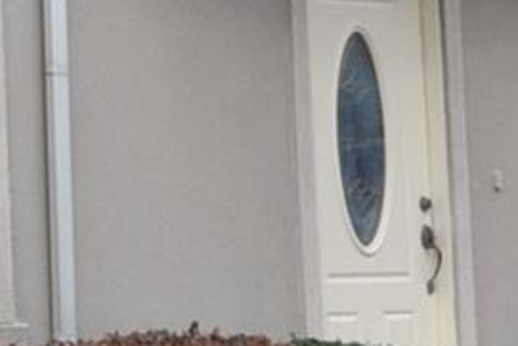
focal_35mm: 181
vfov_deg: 7.3
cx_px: -789
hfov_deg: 9.8
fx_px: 2606
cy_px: -367
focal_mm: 16
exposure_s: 1/500
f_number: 11
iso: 640
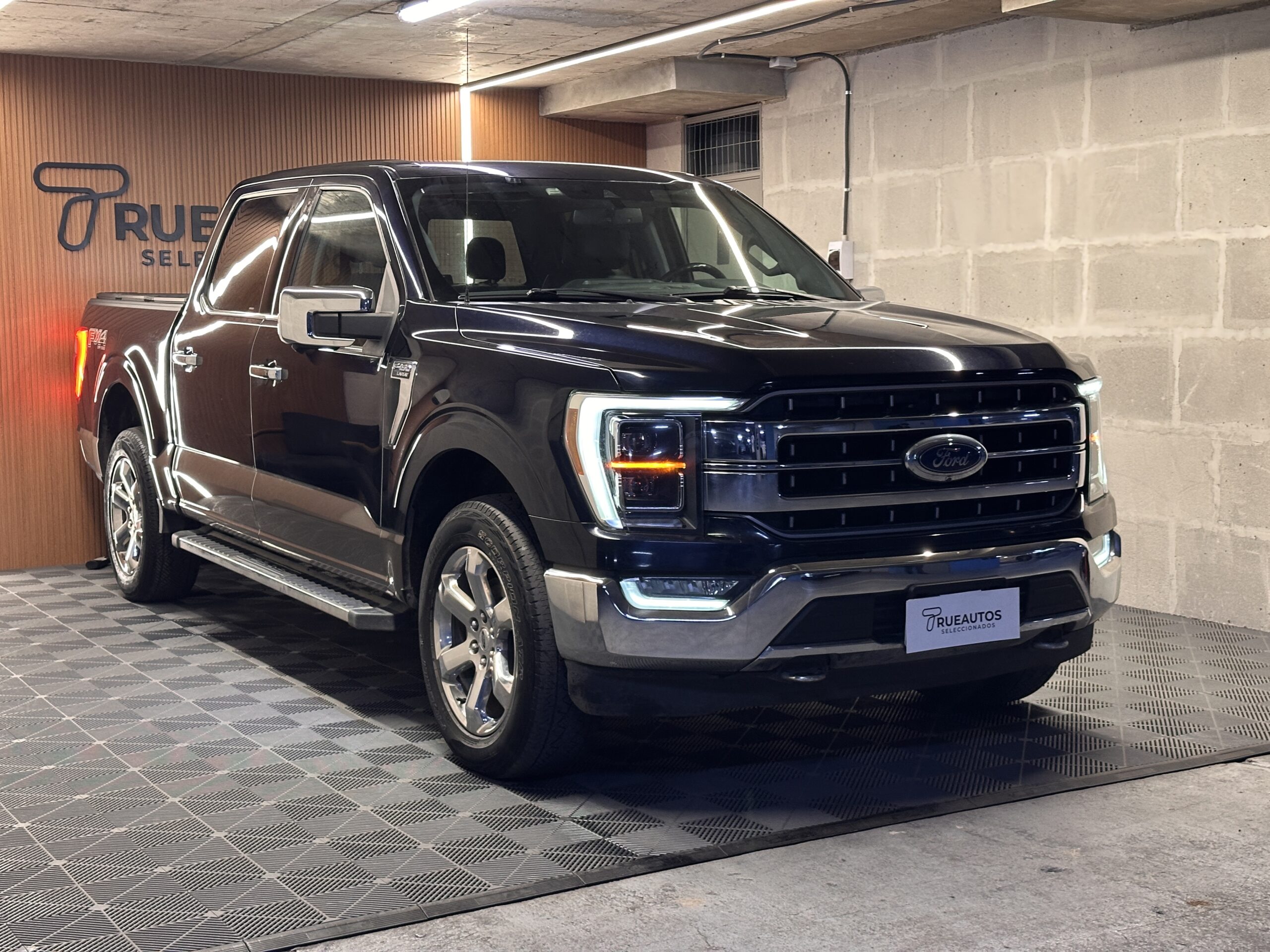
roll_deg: +0.6
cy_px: 476
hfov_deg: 39.7
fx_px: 1761
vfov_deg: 30.3
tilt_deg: -4.6
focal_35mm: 48
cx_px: 635
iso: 200
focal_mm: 6.86
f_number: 1.78
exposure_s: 1/33
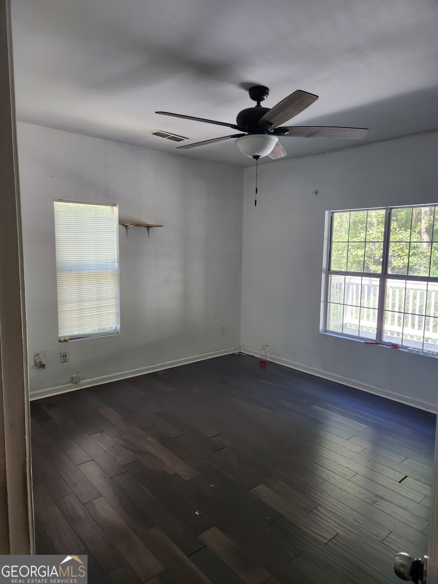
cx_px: 219
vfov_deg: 73.9
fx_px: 388
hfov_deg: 58.9
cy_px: 292
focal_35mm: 23
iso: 125
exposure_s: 1/180
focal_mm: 5.4
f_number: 1.8
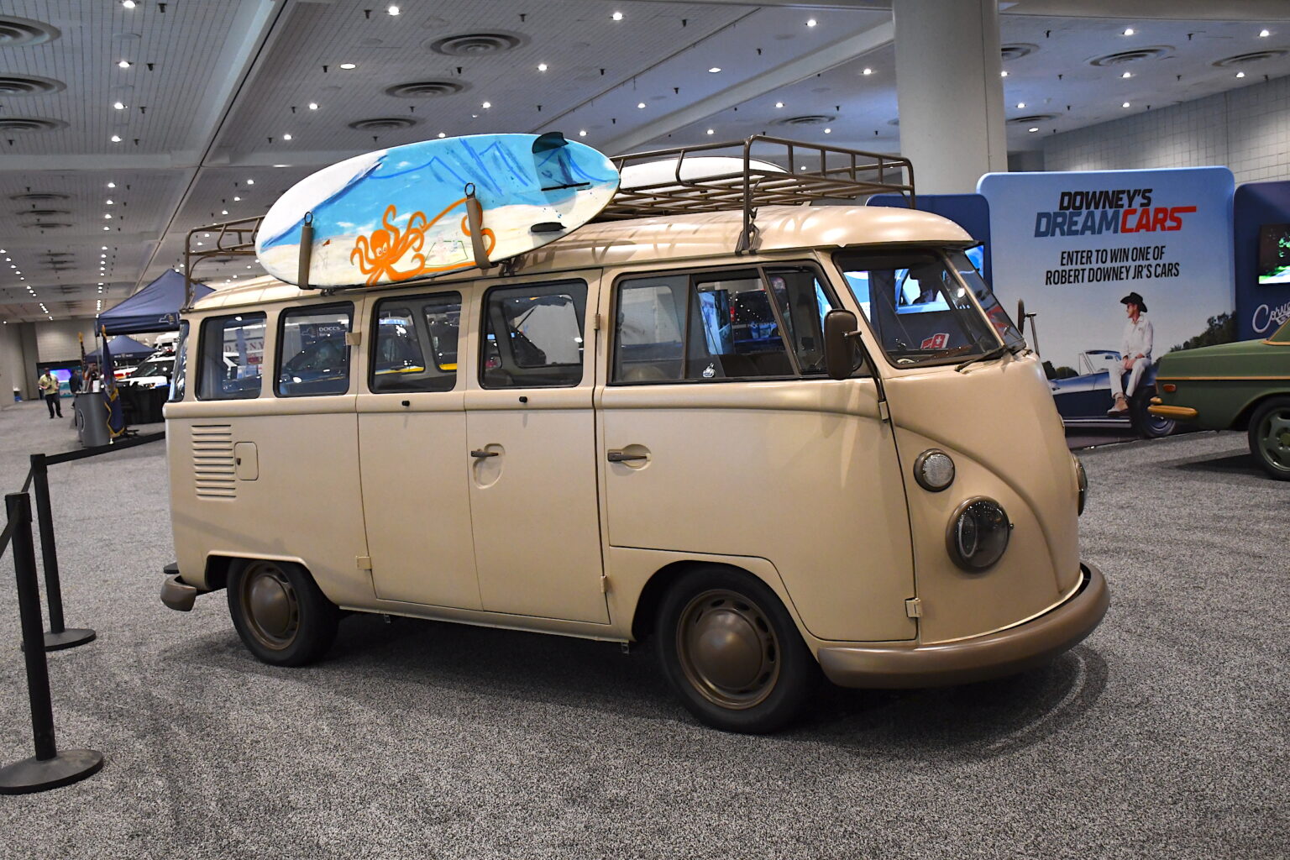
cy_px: 430
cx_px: 645
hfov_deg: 55.8
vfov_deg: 38.9
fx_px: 1218
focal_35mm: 34
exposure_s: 1/100
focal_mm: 23
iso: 2500
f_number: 5
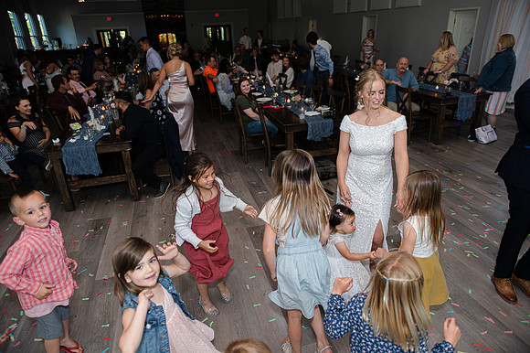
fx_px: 353
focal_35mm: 24
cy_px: 176
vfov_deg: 53.1
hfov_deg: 73.8
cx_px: 265
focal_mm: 24
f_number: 2.8
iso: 640
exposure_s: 1/200
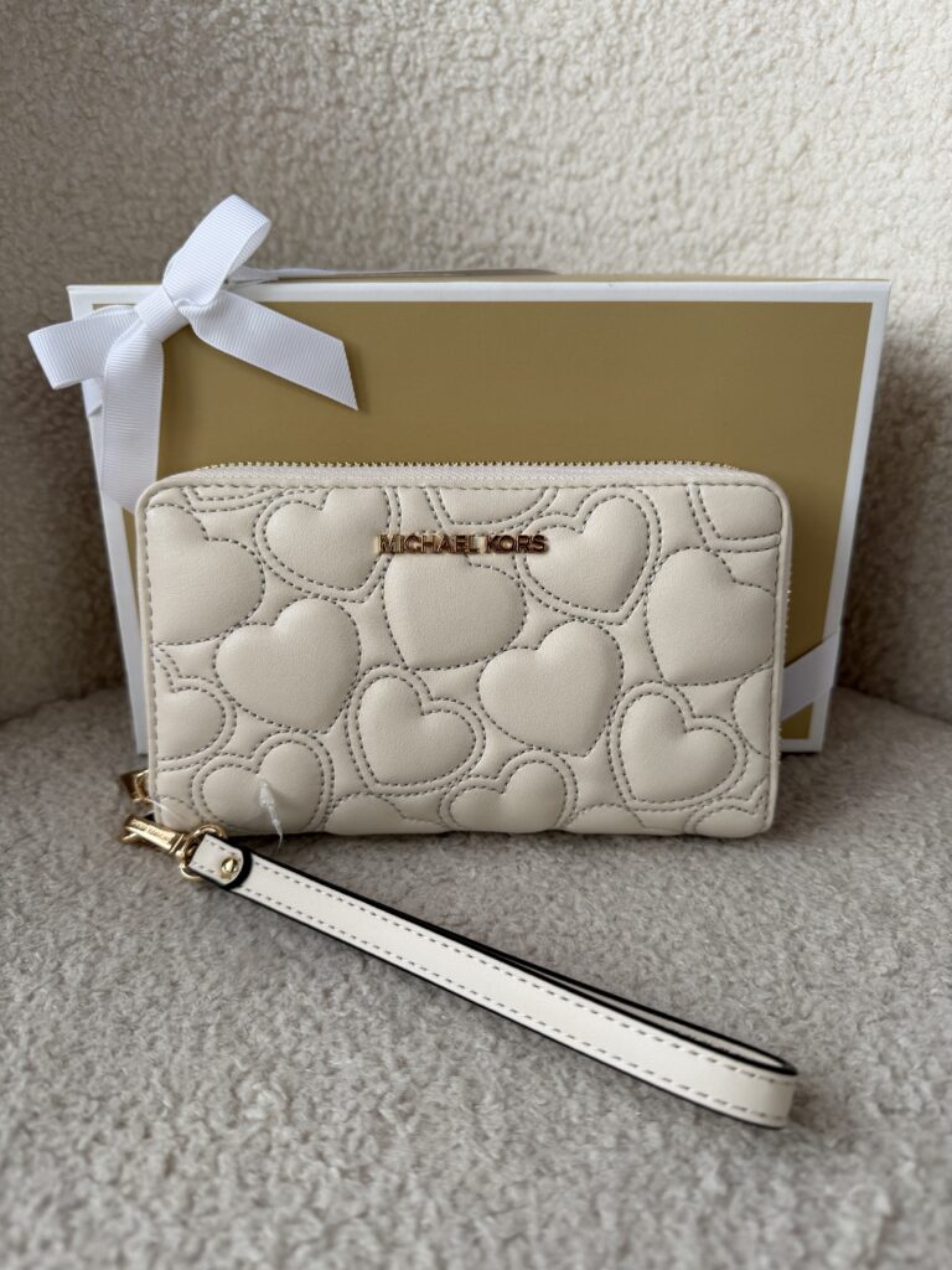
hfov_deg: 56.8
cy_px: 635
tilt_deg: -24.4
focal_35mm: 24
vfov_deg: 71.6
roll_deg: +0.4
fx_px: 880
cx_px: 476
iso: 64
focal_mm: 6.76
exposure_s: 1/121
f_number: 1.78
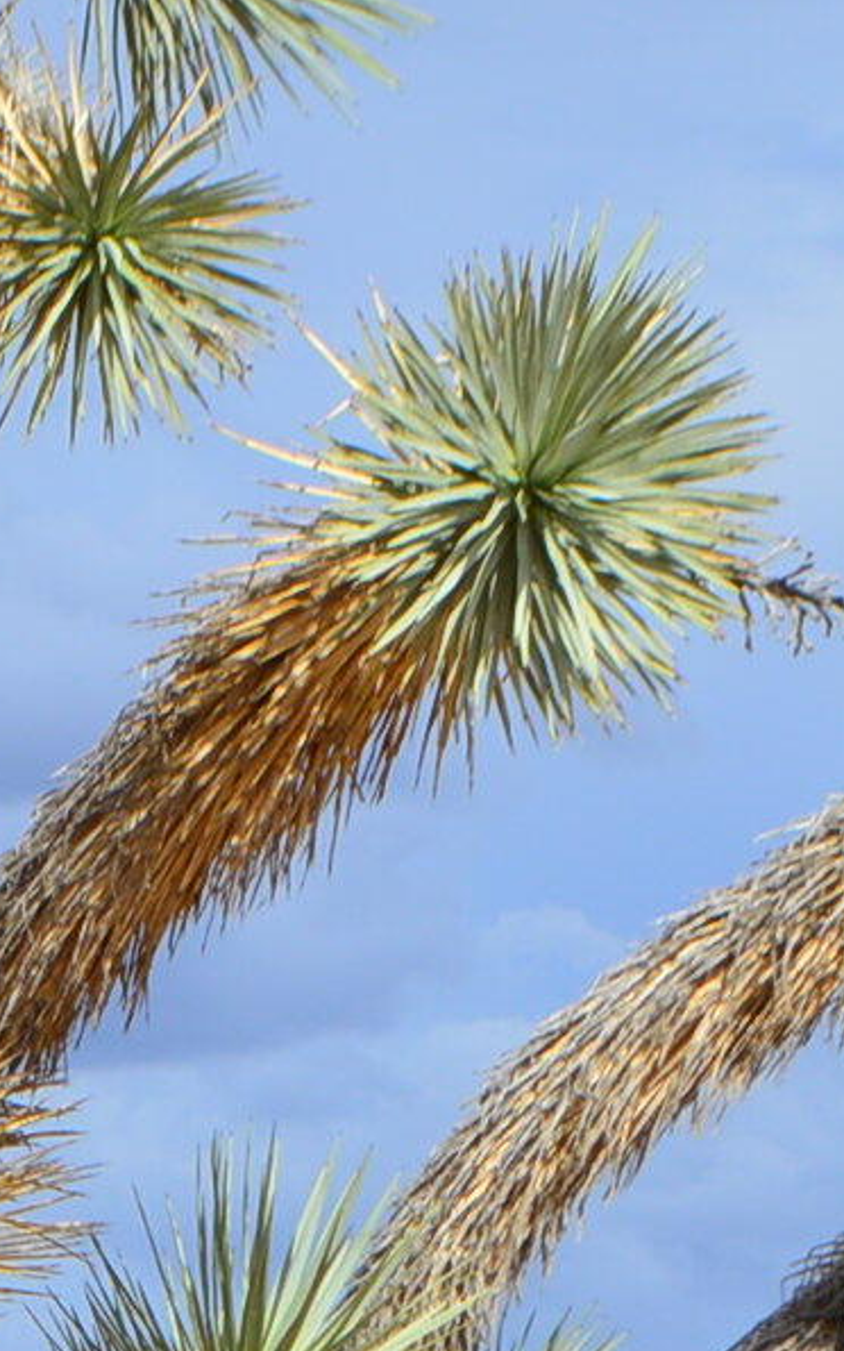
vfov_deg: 5.7
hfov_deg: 3.5
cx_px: -1361
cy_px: 1104
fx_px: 13577
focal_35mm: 369
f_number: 11
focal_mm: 48
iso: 200
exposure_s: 1/400
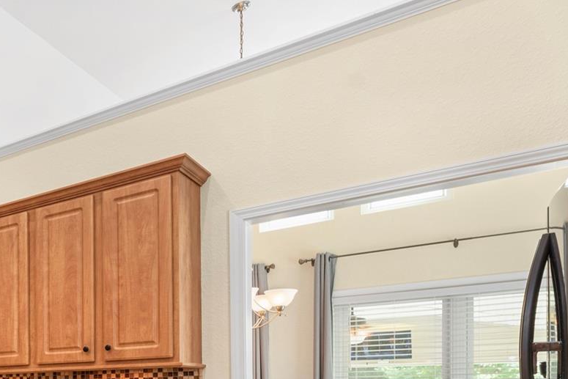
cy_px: 406
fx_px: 584
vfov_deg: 32.1
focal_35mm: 37
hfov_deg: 36.7
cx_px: -145
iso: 320
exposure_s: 1/10
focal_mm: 14
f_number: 6.3
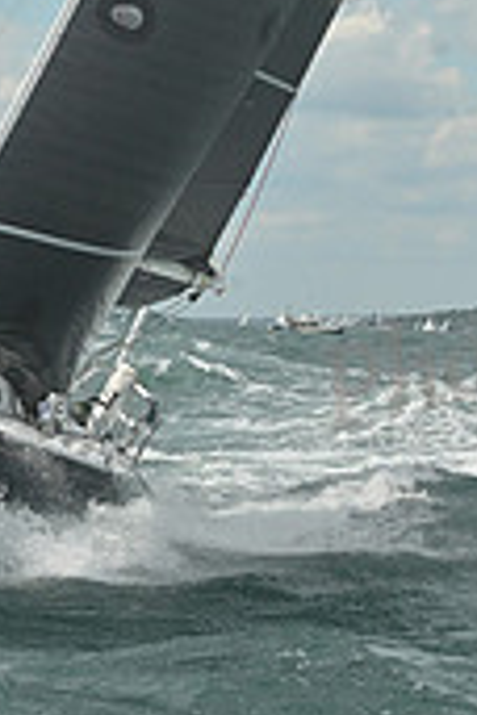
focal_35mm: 238
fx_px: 4730
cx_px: 107
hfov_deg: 5.8
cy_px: -259
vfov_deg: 8.5
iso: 320
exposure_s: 1/1250
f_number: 11
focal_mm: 70
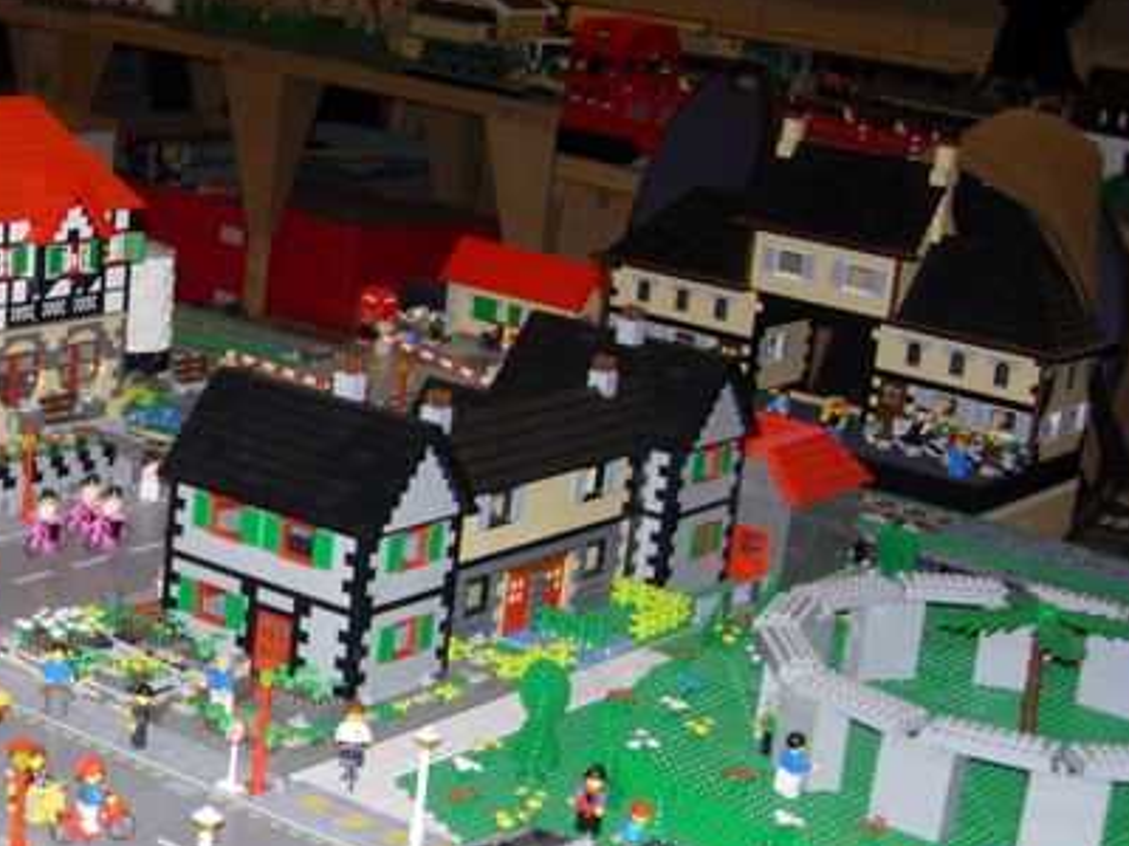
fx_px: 2479
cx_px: 90
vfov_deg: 19.4
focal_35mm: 76
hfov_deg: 24.8
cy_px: 513
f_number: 2.8
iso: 79
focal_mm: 7.8
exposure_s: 1/64
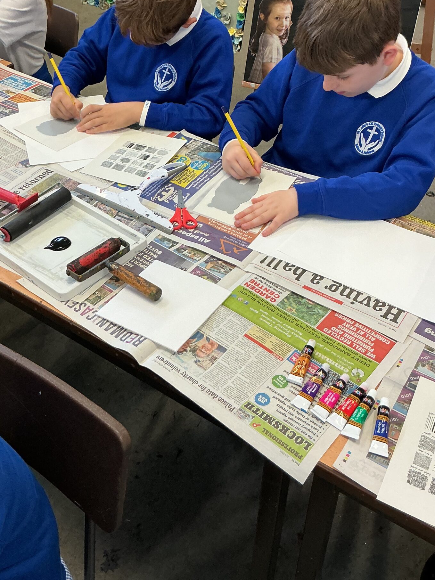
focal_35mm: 41
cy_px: 195
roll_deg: -1.2
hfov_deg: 35.1
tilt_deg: -36.1
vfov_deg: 45.1
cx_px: 200
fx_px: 687
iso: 64
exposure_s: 1/60
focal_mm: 3
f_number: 1.8
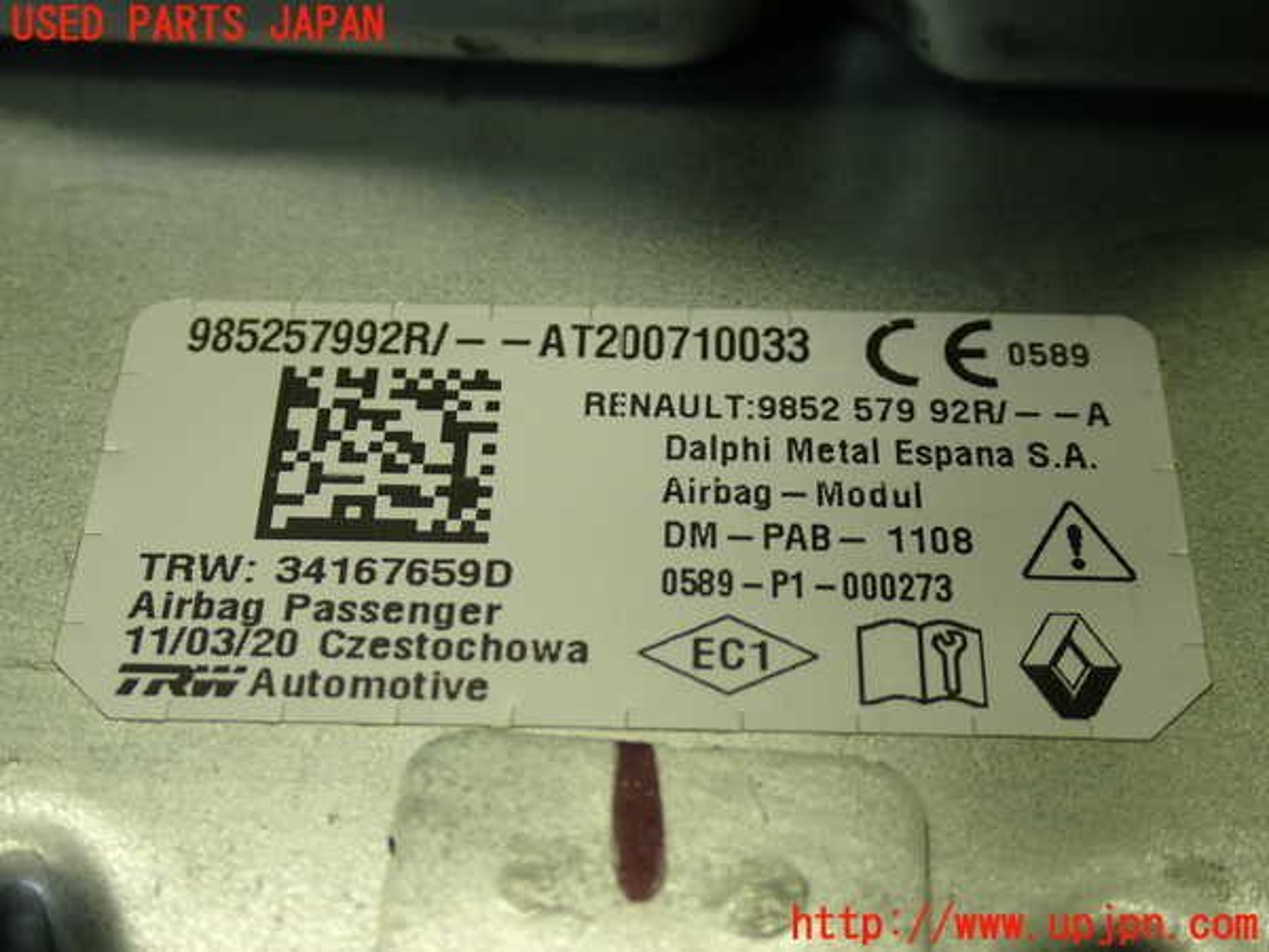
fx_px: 2126
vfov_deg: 25.2
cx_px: 634
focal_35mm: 58
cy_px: 476
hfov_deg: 33.2
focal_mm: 10.35
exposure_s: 1/80
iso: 200
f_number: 3.5
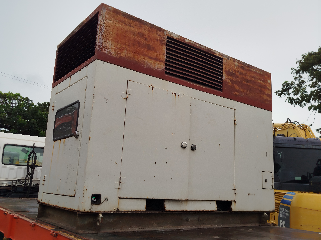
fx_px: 306
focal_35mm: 33
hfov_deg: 55.4
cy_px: 120
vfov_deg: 42.9
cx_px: 160
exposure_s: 1/120
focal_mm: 5.31
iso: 80
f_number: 1.7
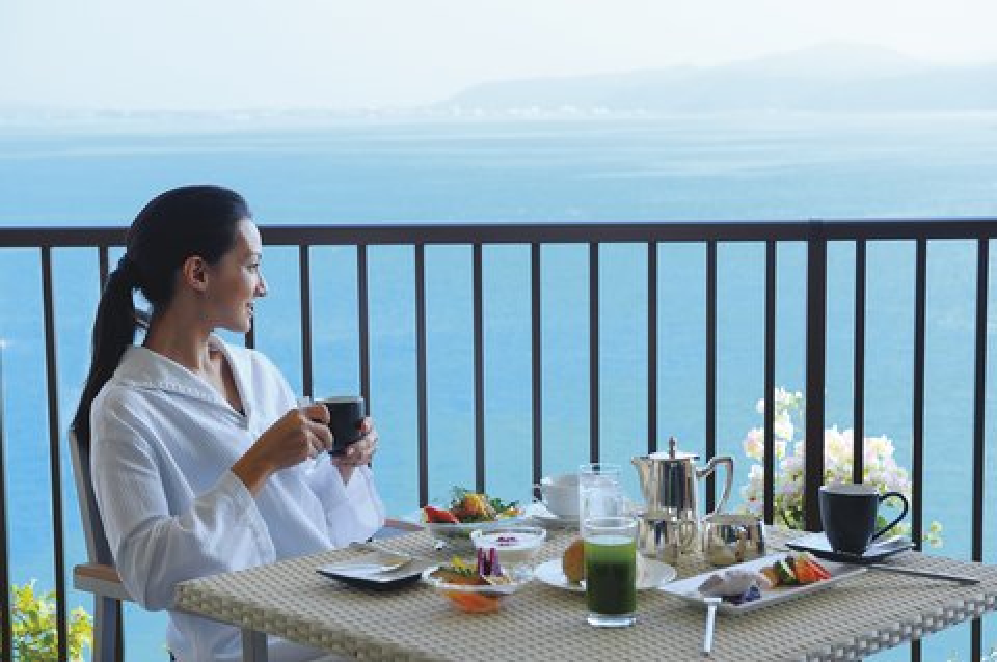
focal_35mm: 62
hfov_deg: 32.4
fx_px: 1715
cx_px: 498
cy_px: 331
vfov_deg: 21.9
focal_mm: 62
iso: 200
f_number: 8
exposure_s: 1/200
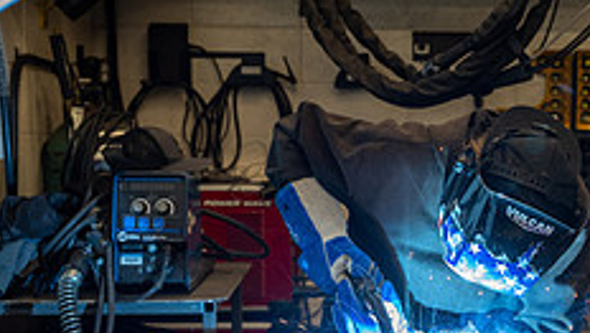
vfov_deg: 15.9
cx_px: 496
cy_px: 240
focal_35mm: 76
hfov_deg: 27.1
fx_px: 1190
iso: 640
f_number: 2.8
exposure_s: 1/400
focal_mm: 28
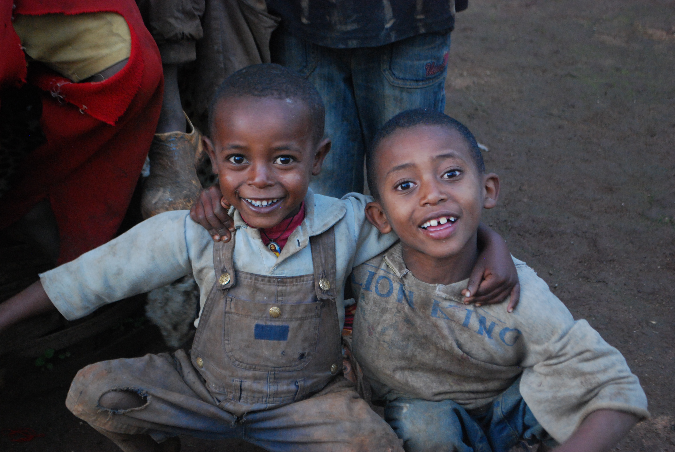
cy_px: 226
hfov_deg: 24.6
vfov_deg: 16.6
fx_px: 1549
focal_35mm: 82
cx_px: 338
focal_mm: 55
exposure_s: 1/30
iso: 1000
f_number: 5.6
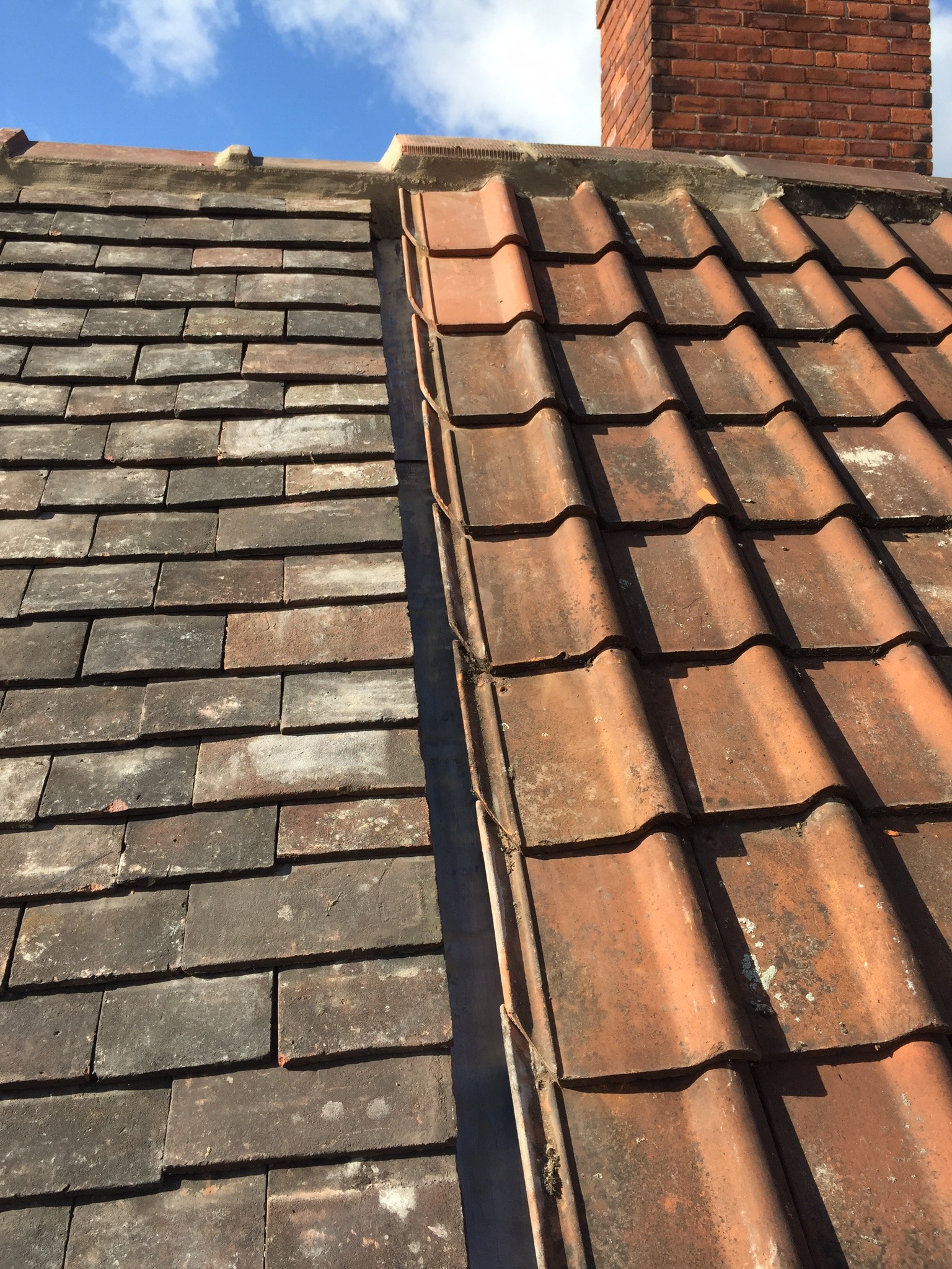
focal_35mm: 29
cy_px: 634
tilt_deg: -1.0
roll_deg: +0.2
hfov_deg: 48.2
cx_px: 476
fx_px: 1063
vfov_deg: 61.7
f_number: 2.2
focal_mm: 4.15
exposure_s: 1/1014
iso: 32
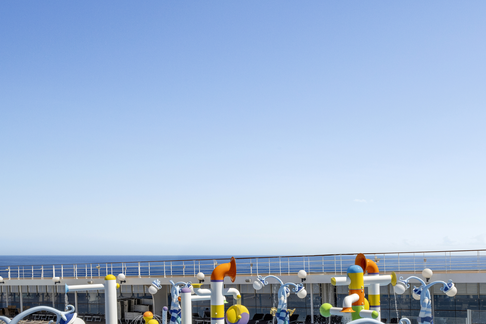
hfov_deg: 58.3
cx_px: 288
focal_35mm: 32
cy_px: 266
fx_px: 432
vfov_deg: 39.3
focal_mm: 19
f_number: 11
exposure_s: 1/160
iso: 200
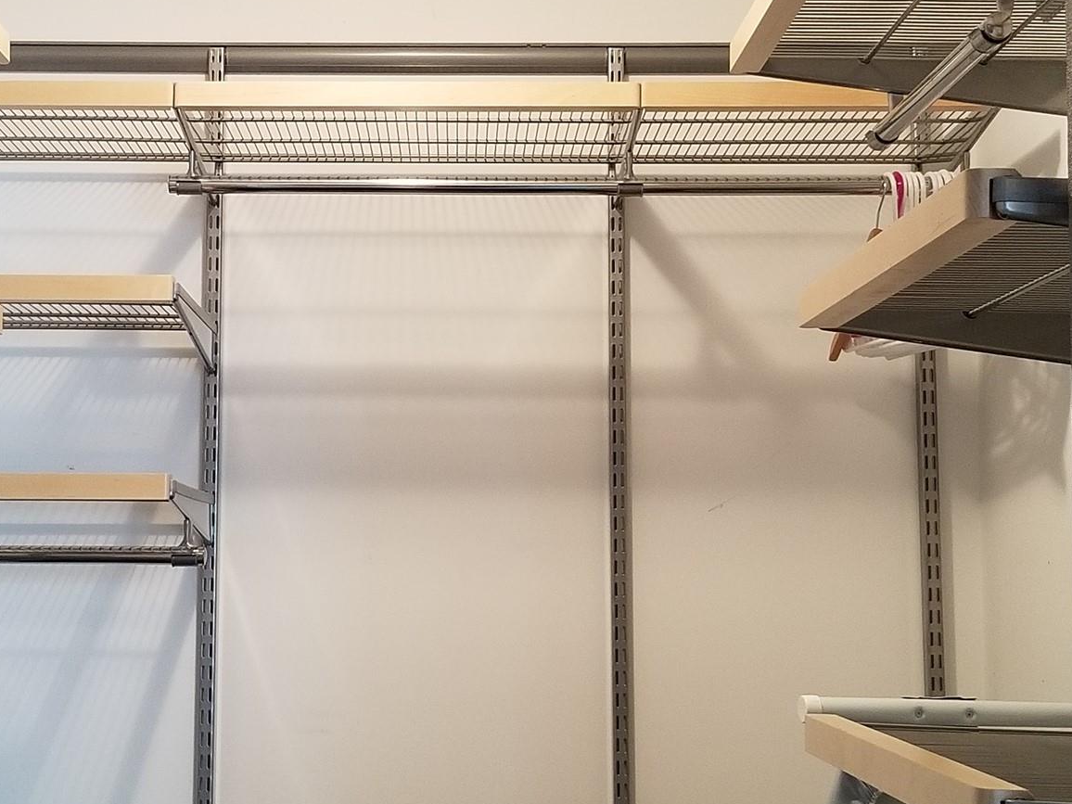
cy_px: 351
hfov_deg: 51.0
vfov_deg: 39.6
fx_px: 1115
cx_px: 424
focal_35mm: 36
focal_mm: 4.25
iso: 200
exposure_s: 1/30
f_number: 1.7
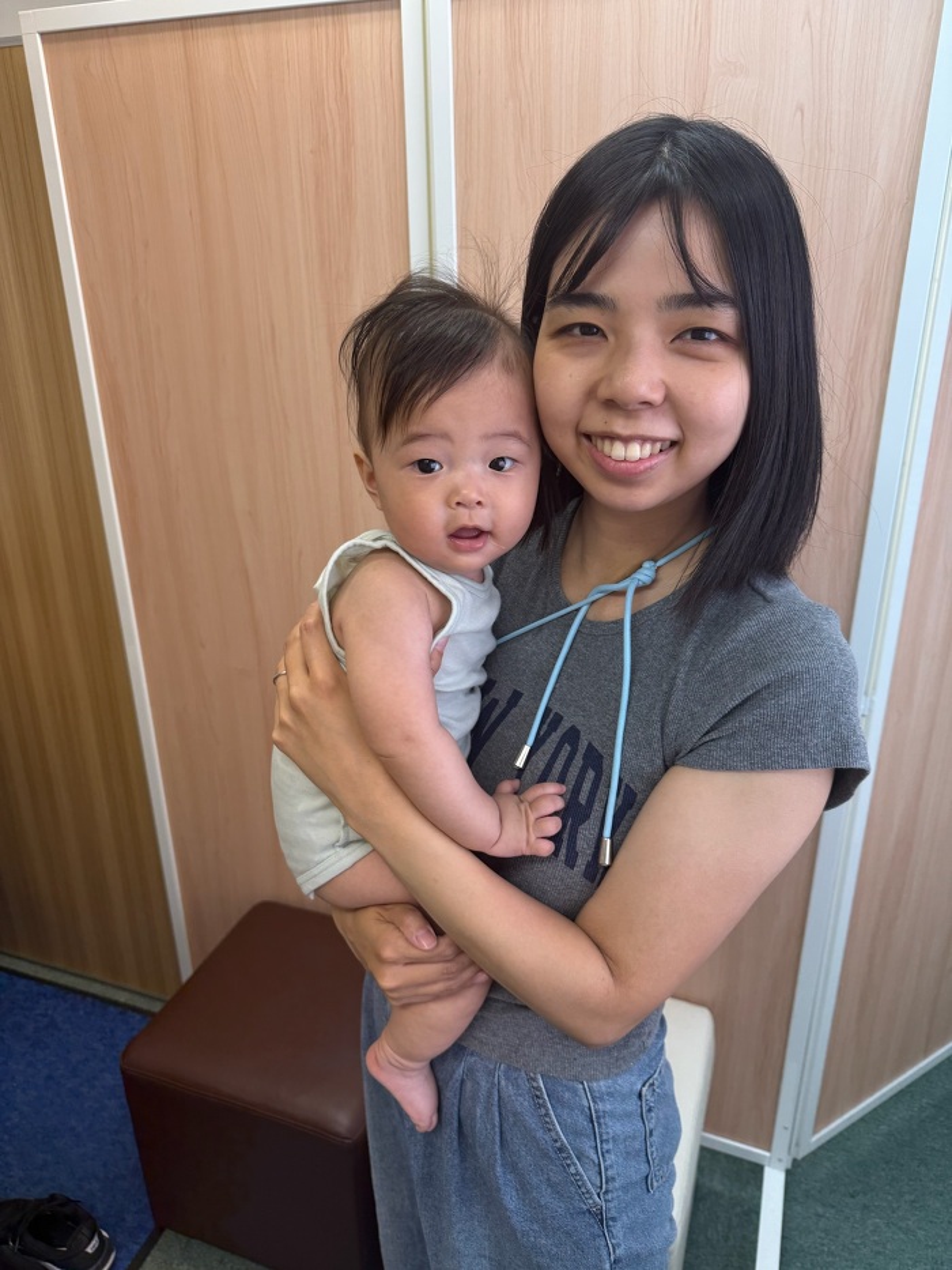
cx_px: 476
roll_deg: +0.3
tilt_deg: -21.5
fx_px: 880
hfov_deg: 56.8
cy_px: 635
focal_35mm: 24
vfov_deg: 71.6
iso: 125
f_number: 1.78
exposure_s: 1/100
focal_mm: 6.76
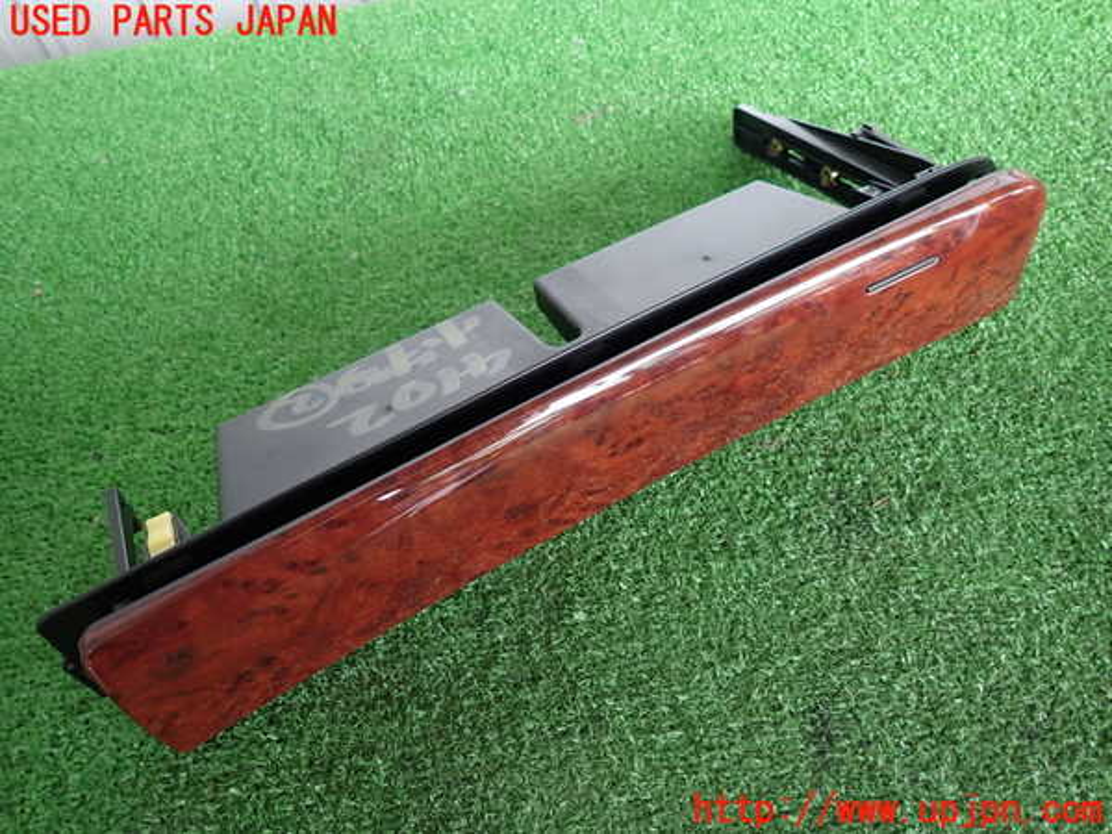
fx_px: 803
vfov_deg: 54.9
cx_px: 556
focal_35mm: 25
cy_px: 417
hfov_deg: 69.4
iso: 200
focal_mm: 4.5
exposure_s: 1/50
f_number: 2
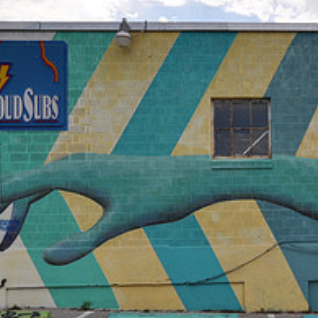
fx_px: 512
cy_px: 198
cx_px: 287
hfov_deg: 32.7
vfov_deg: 34.3
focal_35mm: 49
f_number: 9
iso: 200
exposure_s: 1/320
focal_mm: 13
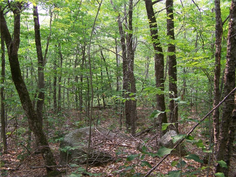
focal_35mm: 38
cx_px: 118
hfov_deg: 49.0
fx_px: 259
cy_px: 88
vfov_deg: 37.7
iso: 64
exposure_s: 1/80
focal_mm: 6.3
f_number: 2.8
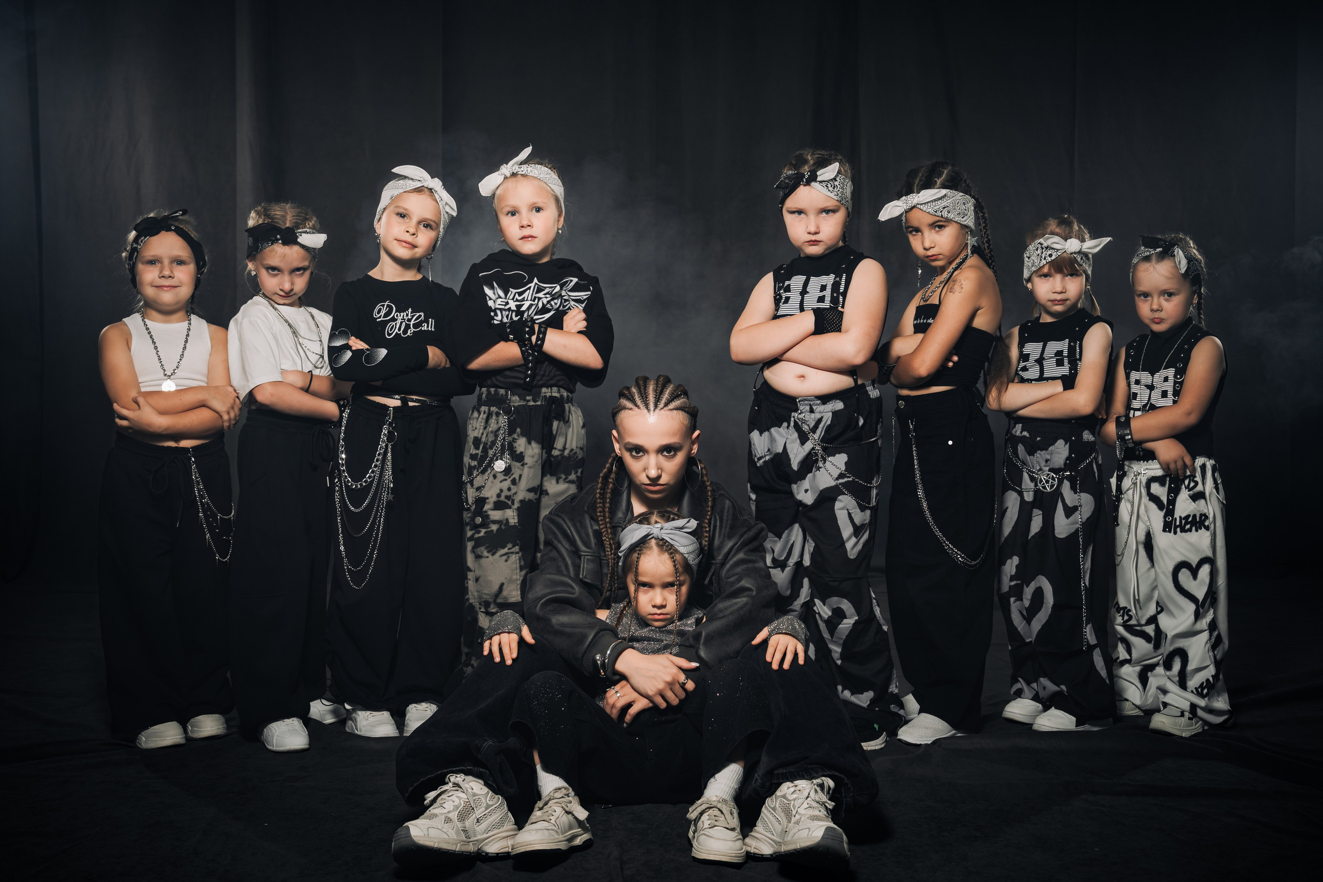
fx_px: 1543
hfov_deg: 46.4
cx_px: 662
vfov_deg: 31.9
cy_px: 441
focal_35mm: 42
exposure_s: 1/125
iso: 320
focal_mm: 42
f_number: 5
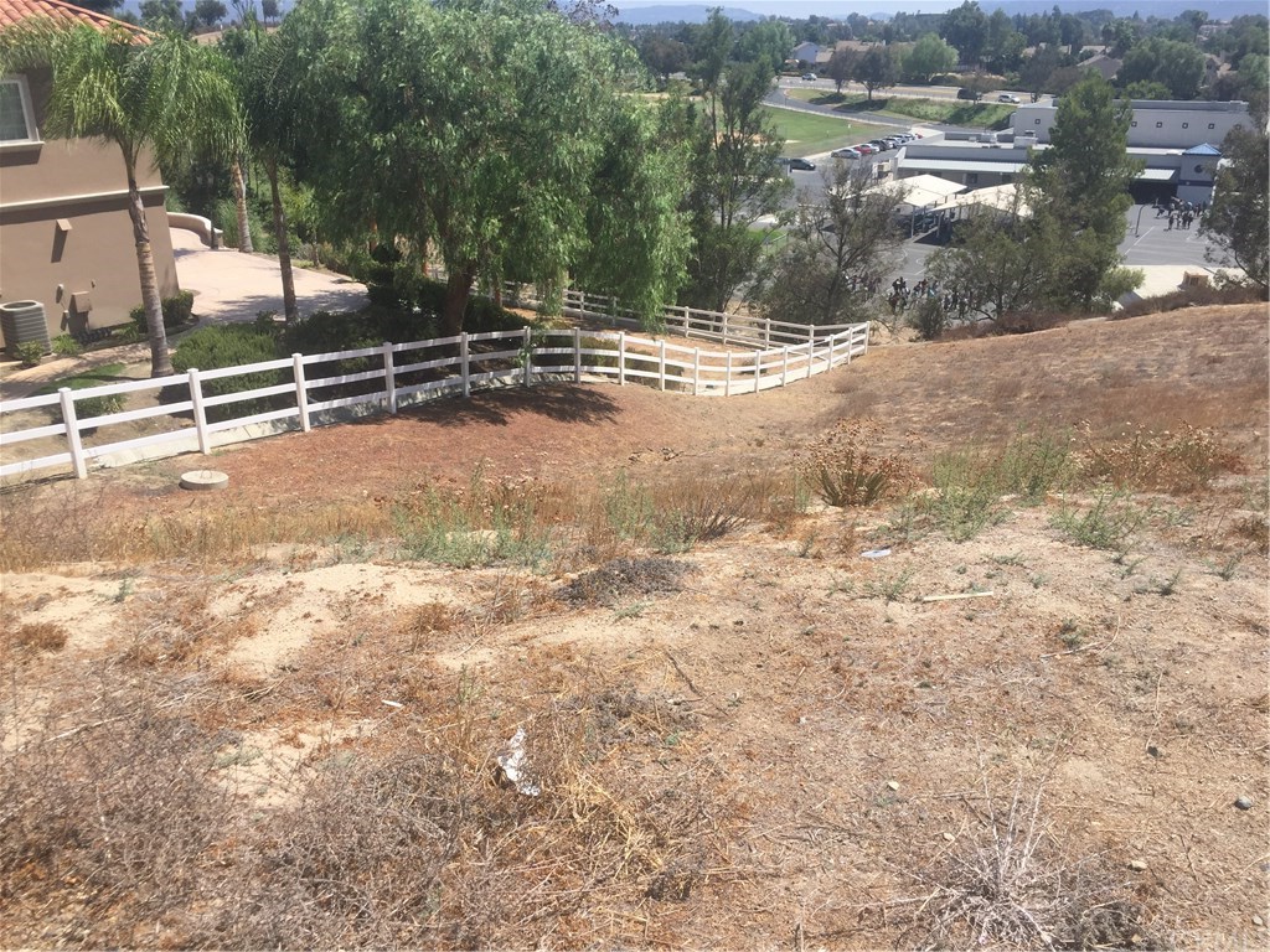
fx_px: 1064
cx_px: 635
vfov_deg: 48.2
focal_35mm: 29
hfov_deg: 61.7
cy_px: 476
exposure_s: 1/1721
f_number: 2.2
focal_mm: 4.15
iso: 32
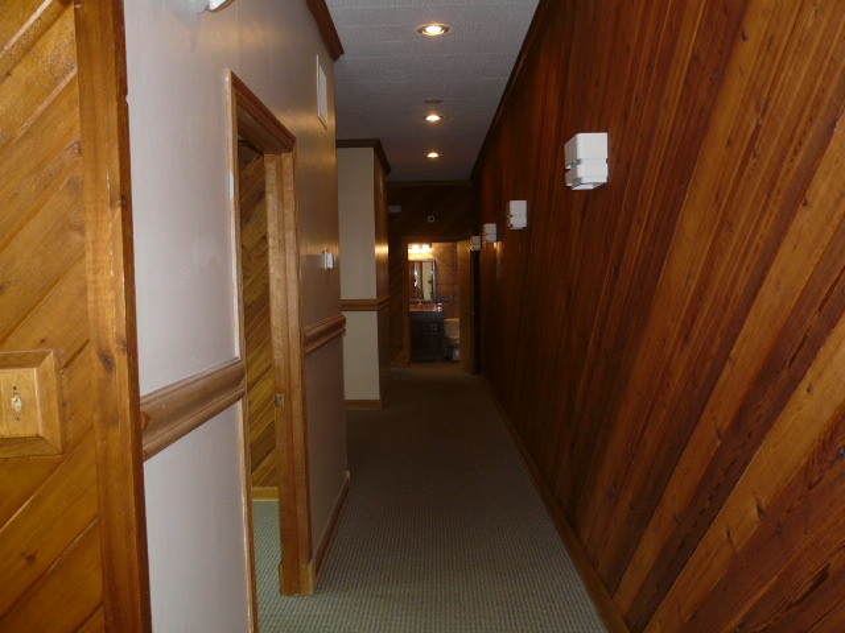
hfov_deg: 63.4
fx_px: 683
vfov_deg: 49.7
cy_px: 316
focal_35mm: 28
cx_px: 422
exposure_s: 1/30
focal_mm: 4.6
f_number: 2.8
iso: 100
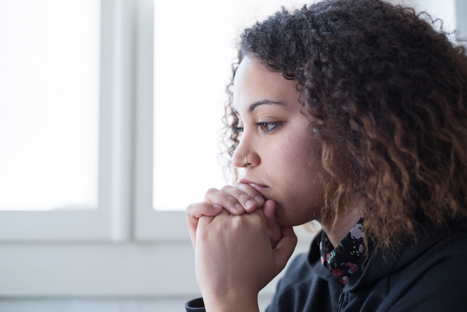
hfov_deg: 37.5
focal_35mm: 53
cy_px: 156
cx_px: 234
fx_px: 687
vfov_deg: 25.5
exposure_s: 1/250
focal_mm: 35
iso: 200
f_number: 2
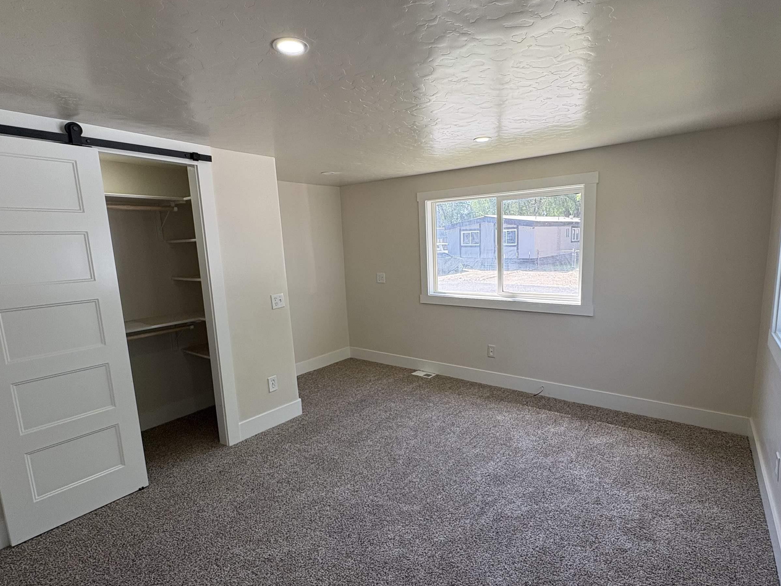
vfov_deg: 71.6
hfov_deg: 87.7
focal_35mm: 18
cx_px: 413
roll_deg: +1.9
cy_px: 305
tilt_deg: -8.0
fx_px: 406
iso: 64
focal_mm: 2.22
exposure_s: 1/211
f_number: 2.2
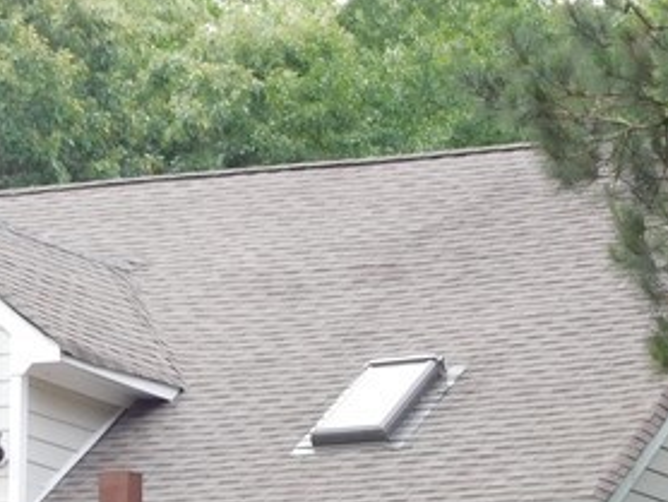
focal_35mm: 228
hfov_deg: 8.7
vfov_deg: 6.4
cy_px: 754
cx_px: 130
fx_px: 4404
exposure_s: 1/200
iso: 125
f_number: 4.4
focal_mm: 11.1
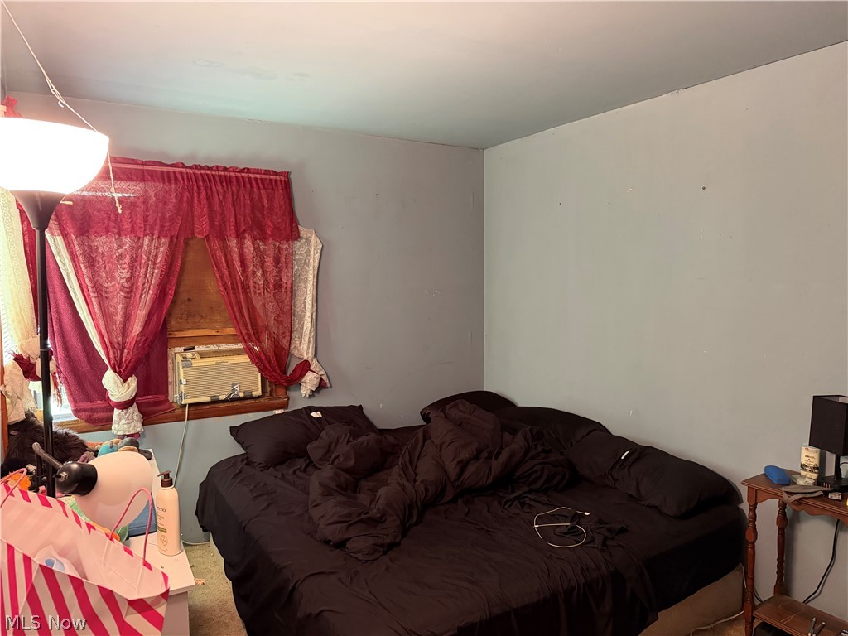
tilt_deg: -3.7
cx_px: 424
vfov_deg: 56.8
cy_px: 318
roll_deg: +0.3
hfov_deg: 71.6
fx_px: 588
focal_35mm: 24
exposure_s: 1/40
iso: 800
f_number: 1.78
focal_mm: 6.76
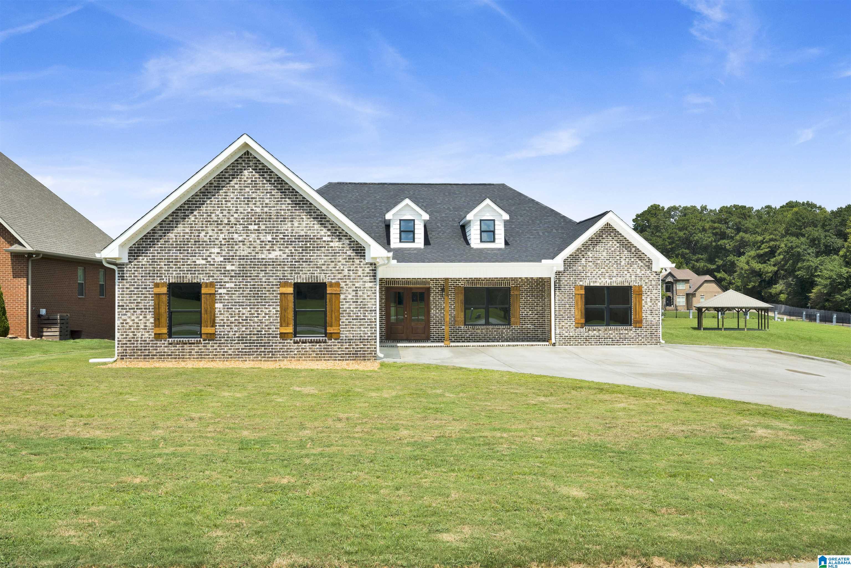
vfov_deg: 45.0
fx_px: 685
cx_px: 426
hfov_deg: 63.7
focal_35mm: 29
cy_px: 284
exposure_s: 1/250
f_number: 10
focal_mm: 29
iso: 125
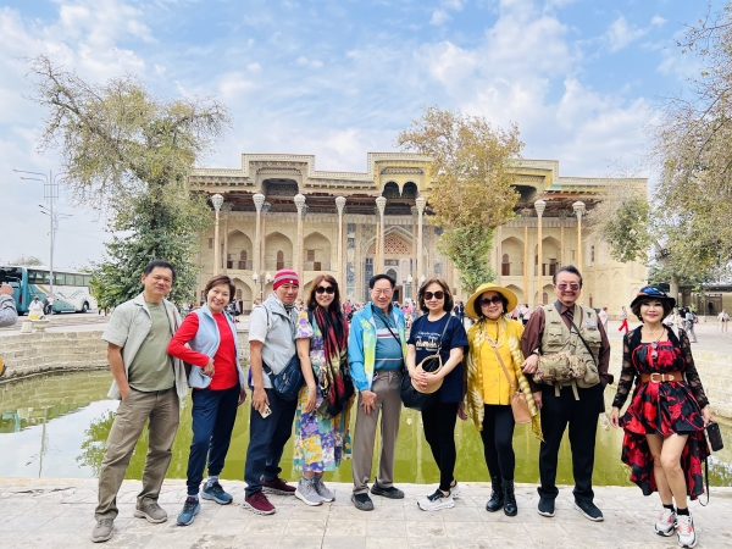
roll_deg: -0.7
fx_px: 550
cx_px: 366
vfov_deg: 53.1
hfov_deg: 67.3
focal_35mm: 26
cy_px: 274
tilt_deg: +2.7
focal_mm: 5.7
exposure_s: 1/1295
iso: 50
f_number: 1.5
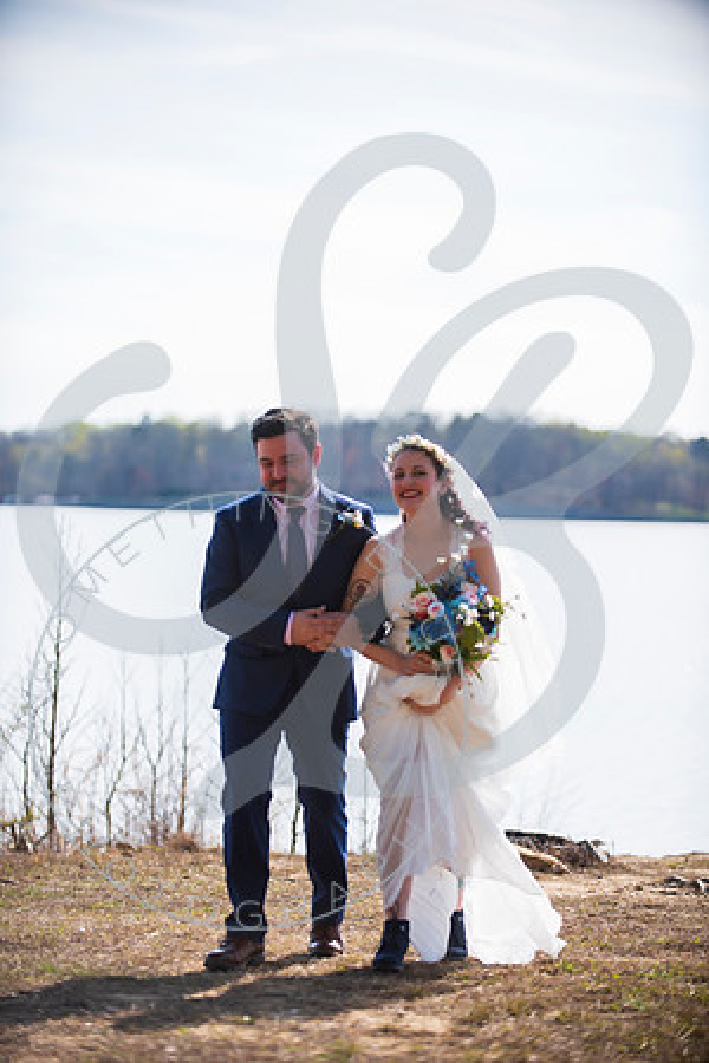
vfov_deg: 18.6
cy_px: 532
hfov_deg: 12.5
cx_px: 354
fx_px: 3249
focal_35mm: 110
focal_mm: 110
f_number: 2.8
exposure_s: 1/800
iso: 100
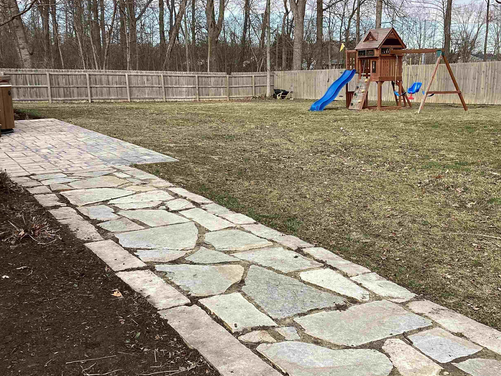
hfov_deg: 47.8
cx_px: 274
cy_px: 182
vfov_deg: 36.8
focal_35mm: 39
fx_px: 564
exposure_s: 1/384
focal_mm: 3.3
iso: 25
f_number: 2.4
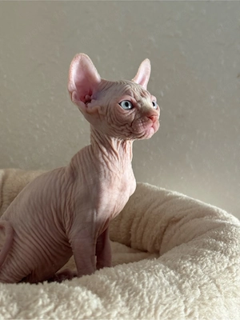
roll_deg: -2.5
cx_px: 120
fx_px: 444
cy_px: 160
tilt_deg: -4.7
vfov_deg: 39.7
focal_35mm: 48
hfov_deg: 30.3
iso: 250
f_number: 1.78
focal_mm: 6.76
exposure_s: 1/60
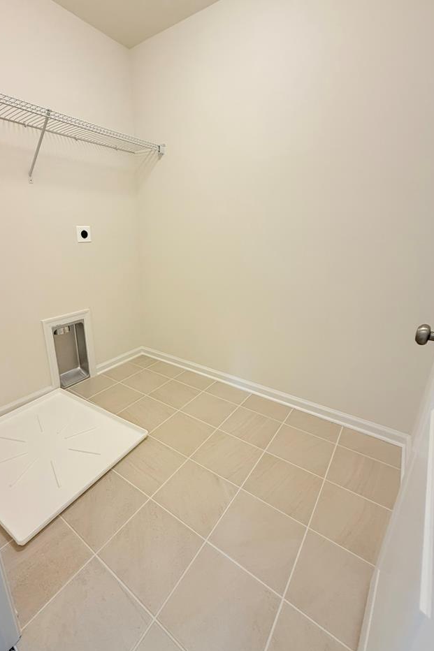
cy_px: 323
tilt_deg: -18.6
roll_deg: -0.2
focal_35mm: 16
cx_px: 173
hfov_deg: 72.9
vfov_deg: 96.7
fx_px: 289
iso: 200
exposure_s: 1/120
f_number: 2.2
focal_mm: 2.22
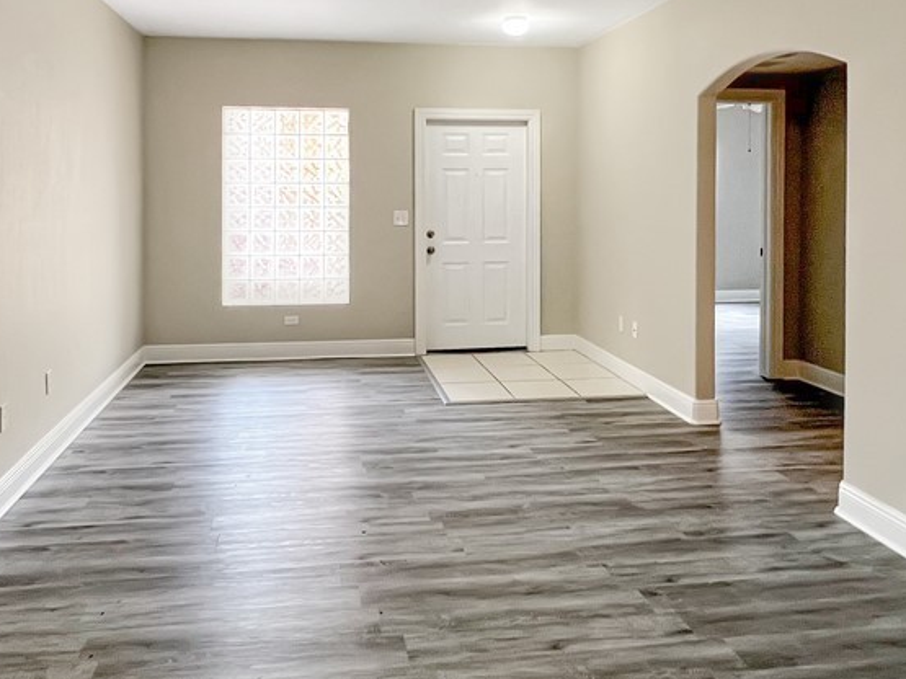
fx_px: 628
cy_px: 299
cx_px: 420
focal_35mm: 24
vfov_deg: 56.6
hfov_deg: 71.5
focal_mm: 1.57
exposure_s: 1/120
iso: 250
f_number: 1.8
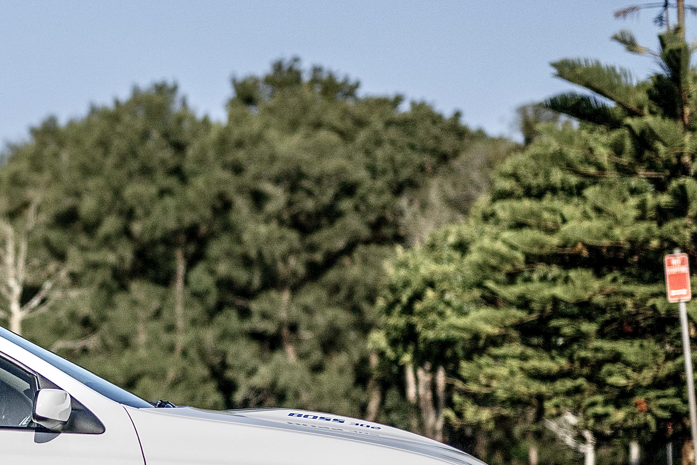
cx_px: -137
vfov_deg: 9.4
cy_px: 294
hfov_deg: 13.7
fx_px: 2827
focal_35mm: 146
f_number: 1.2
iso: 125
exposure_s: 1/32000
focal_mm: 50
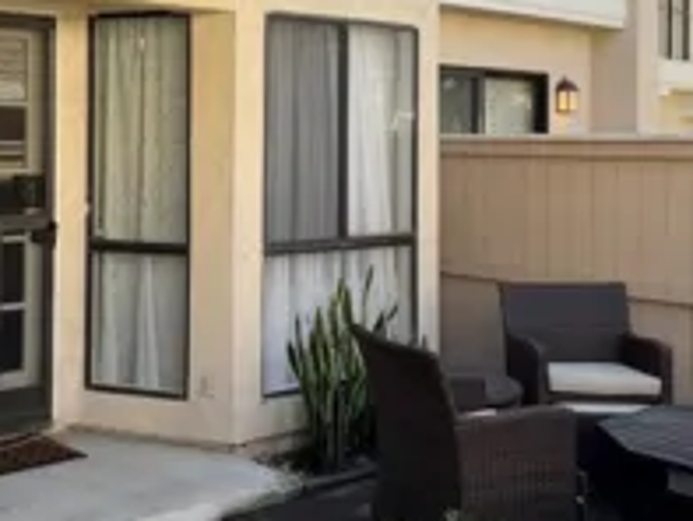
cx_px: 144
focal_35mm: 53
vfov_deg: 27.2
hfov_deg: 35.1
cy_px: 134
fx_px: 1062
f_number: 1.8
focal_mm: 3
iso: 16
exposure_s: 1/272
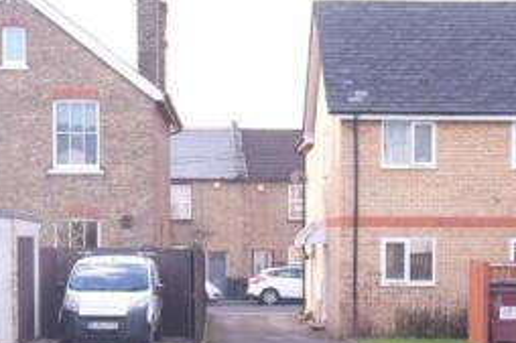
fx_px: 1332
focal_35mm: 93
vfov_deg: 14.5
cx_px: 275
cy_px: 328
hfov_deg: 21.9
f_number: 5.6
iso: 1600
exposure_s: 1/500
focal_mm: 24
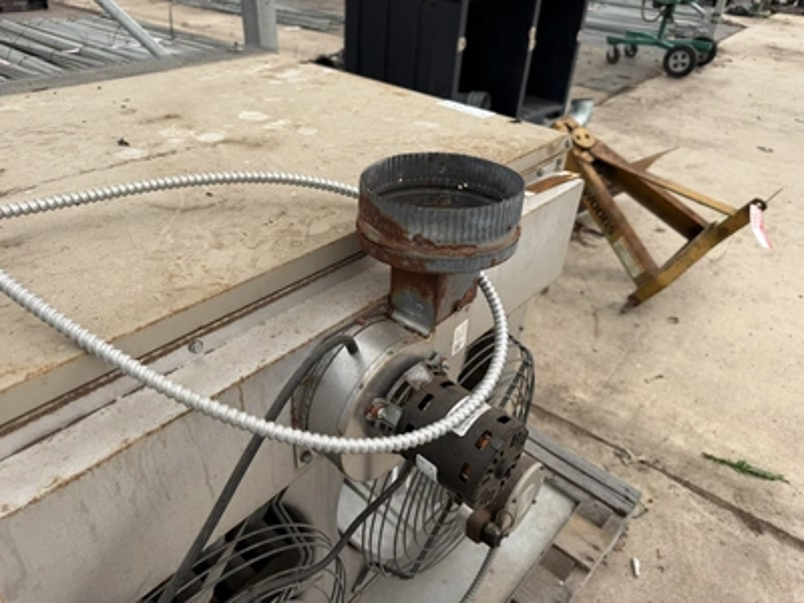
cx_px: 402
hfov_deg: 71.6
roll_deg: -3.5
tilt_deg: -34.2
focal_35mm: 24
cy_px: 302
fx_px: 557
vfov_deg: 56.8
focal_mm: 6.76
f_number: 1.78
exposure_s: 1/2801
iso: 80
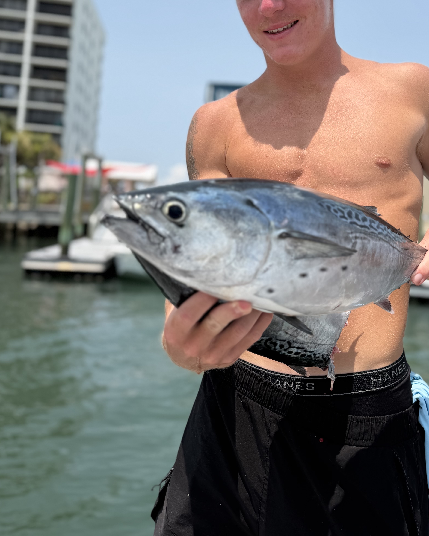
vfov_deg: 52.2
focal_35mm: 34
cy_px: 197
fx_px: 540
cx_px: 280
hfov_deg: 42.9
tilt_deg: +2.0
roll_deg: -4.1
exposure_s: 1/4673
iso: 80
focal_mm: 6.76
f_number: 1.78
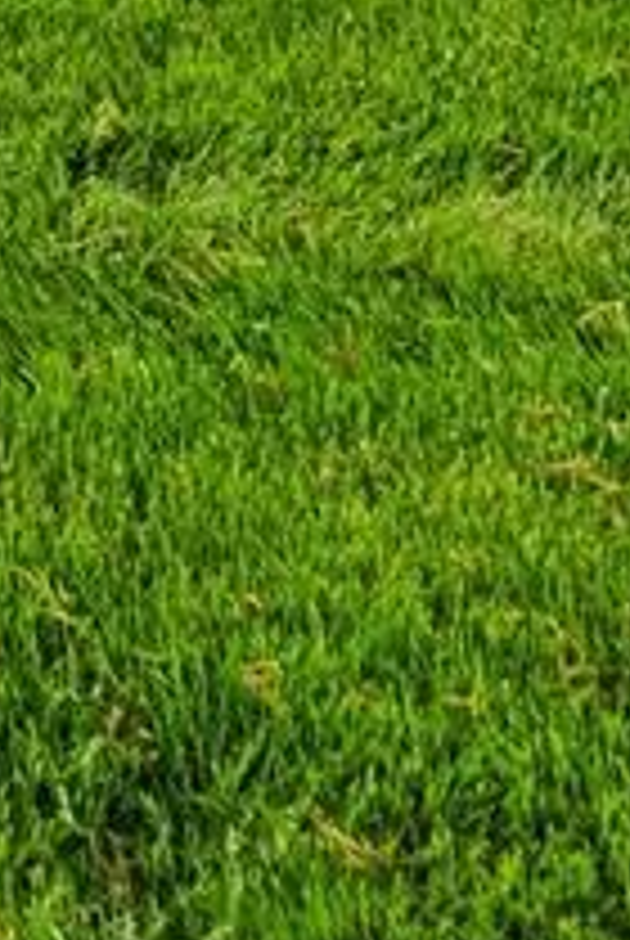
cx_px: -585
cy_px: -994
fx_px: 2250
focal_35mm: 86
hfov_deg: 13.8
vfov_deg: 16.9
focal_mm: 12
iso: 100
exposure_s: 1/100
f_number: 7.1
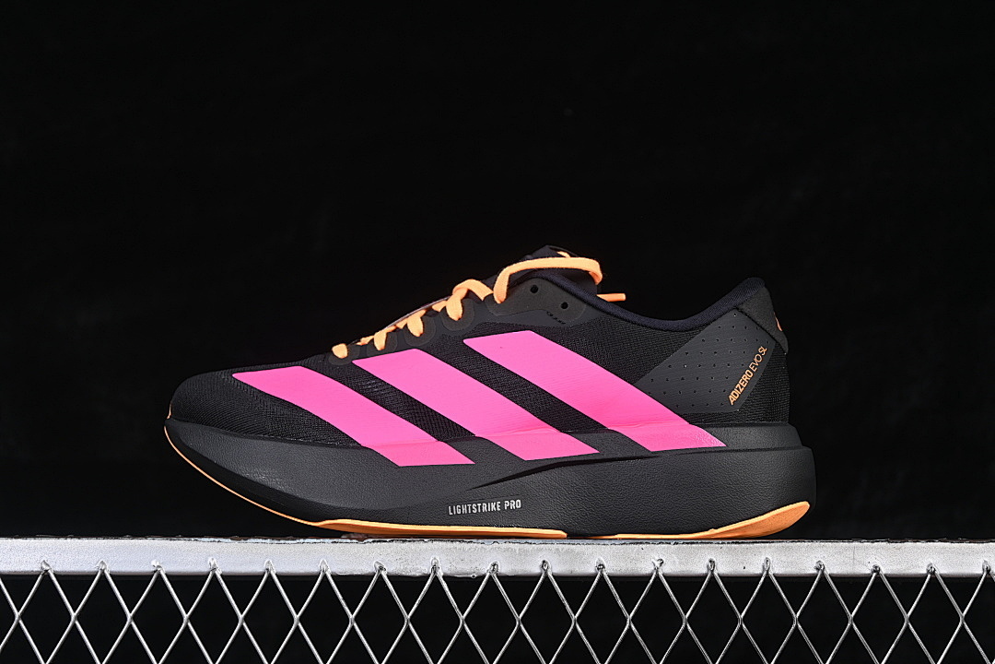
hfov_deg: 27.0
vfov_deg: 18.2
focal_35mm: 75
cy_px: 332
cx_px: 498
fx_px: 2073
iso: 160
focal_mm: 50
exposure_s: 1/60
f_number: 6.3
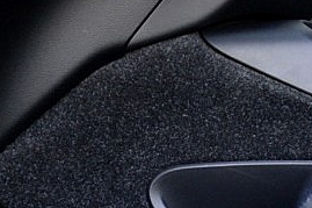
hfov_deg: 12.1
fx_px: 1412
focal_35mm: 163
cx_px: 454
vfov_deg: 8.3
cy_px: -37
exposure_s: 1/60
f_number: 5
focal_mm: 18
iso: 800
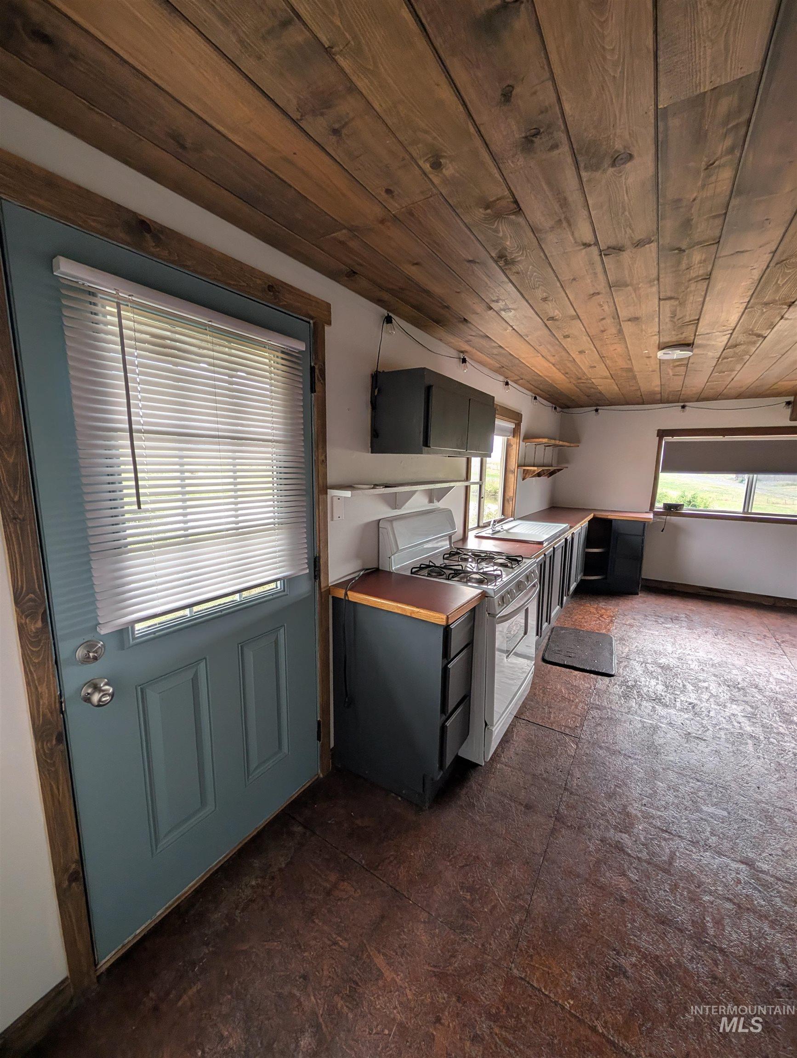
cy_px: 529
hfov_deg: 94.6
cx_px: 398
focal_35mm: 12
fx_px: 368
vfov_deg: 110.5
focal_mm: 2.02
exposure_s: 1/85.7
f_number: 1.7
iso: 50
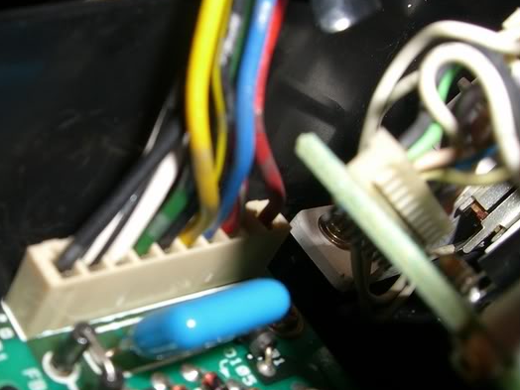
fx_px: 871
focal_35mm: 58
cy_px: 208
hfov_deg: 32.9
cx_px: 170
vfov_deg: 25.2
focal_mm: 6.2
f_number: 4.3
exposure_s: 1/60
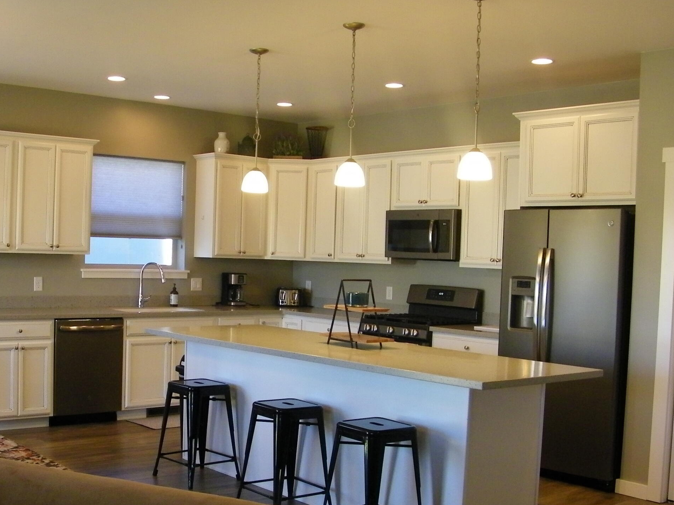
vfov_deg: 32.7
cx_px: 273
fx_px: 857
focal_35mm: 44
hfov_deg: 42.8
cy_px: 312
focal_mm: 5
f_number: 3.5
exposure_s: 1/50
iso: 200
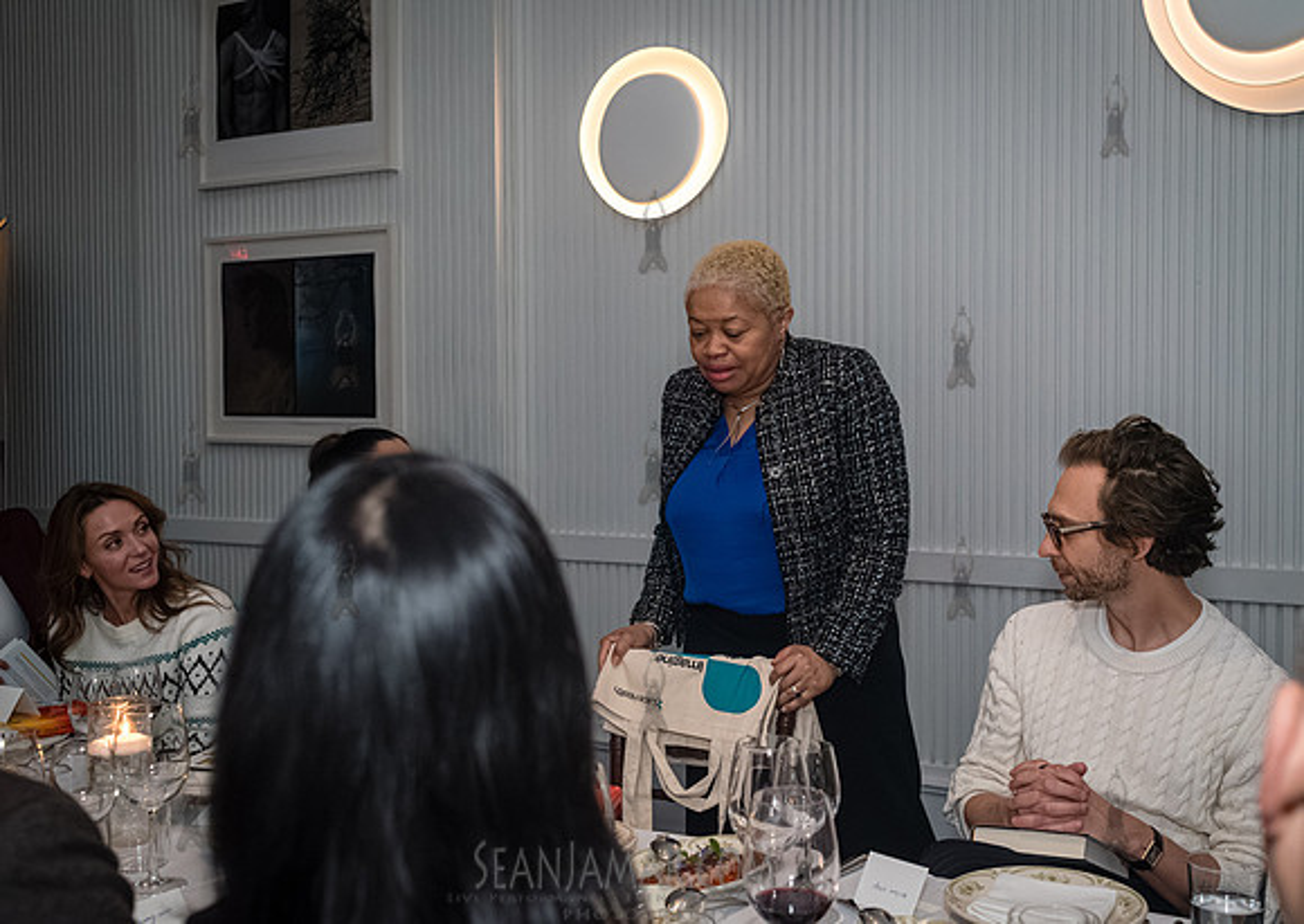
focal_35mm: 38
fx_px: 1404
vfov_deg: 36.4
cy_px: 462
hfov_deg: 49.8
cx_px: 709
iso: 6400
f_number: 4.5
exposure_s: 1/320
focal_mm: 35
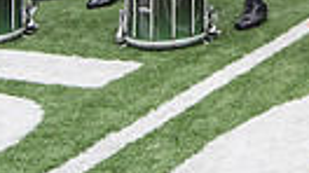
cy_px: -249
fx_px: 1171
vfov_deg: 7.8
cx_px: 536
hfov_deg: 13.6
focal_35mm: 143
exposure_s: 1/500
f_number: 5.6
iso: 640
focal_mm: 31
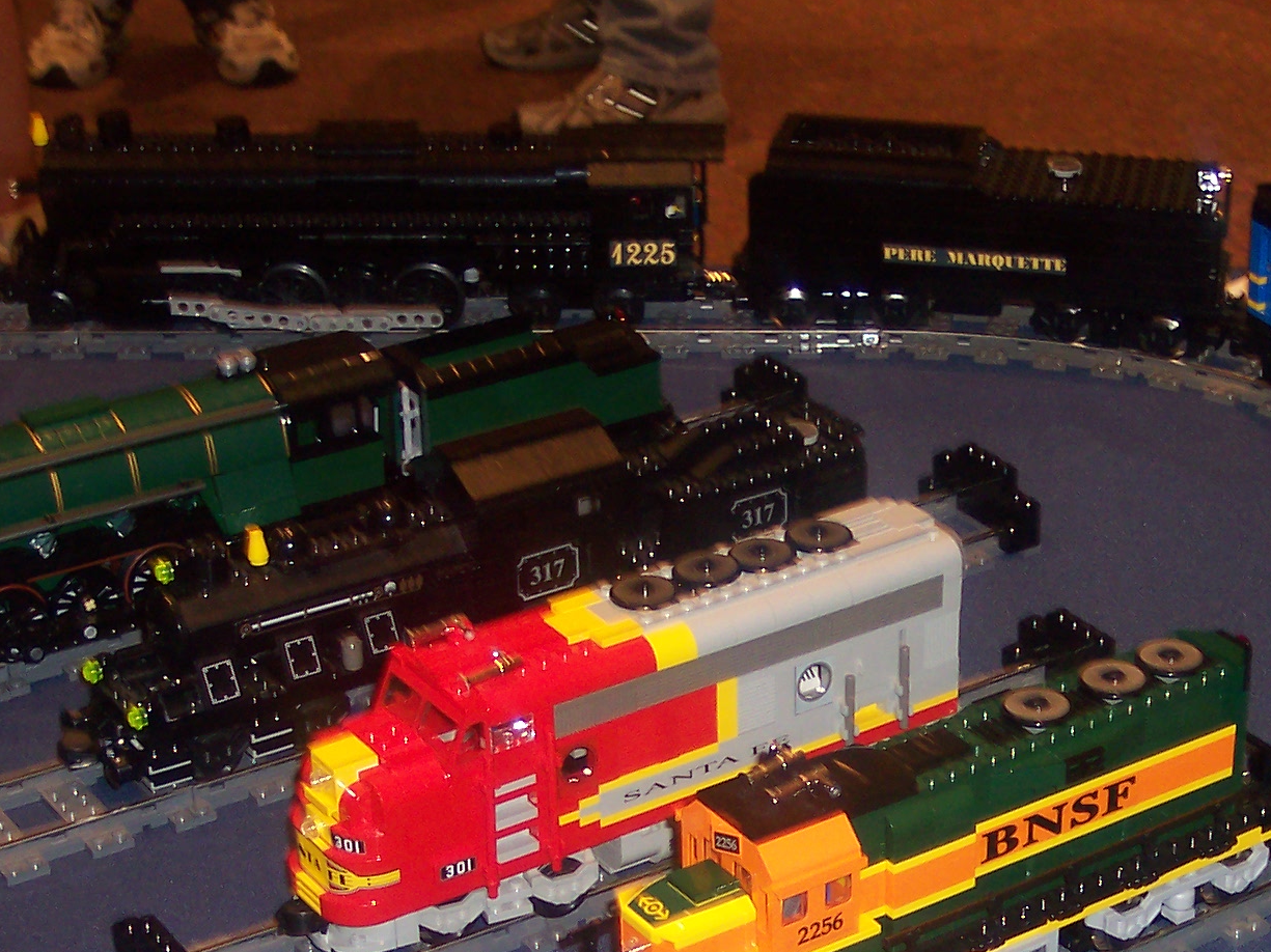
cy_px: 816
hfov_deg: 24.3
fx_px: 2937
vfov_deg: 18.2
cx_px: 838
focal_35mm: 80
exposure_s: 1/30
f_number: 2.8
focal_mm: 8
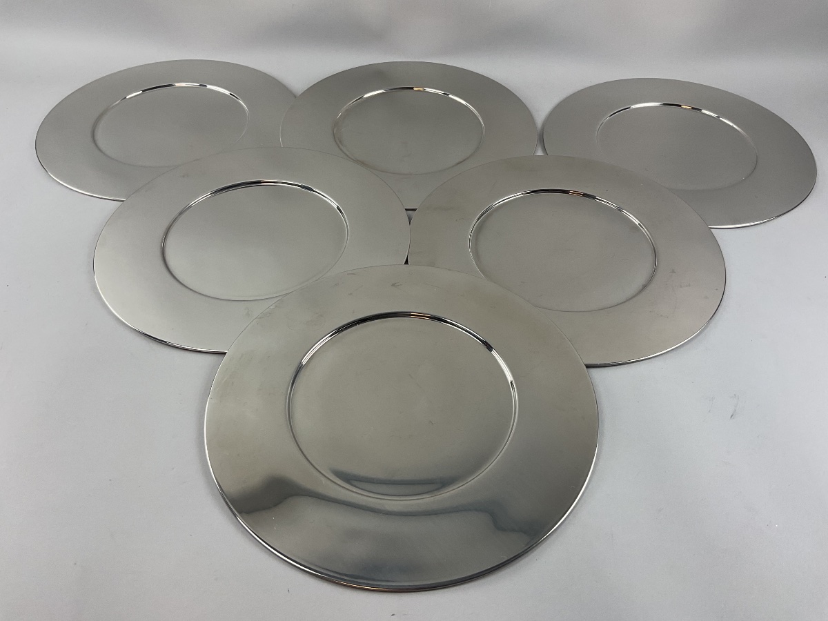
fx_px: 694
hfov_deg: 61.7
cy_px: 310
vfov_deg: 48.2
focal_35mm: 29
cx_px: 414
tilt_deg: -45.9
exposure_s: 1/100
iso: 40
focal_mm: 3
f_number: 1.8
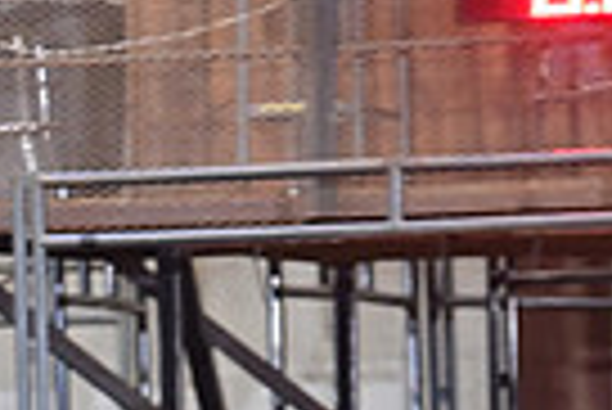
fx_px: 14550
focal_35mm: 855
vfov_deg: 1.6
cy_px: 759
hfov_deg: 2.4
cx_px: -86
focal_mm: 200
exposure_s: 1/250
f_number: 3.2
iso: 2000
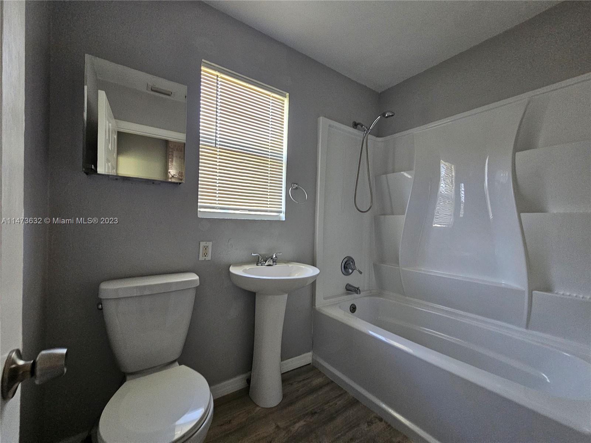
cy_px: 222
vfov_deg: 89.9
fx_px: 222
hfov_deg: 106.2
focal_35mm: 13
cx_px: 296
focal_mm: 2.2
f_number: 2.2
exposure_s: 1/30
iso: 400
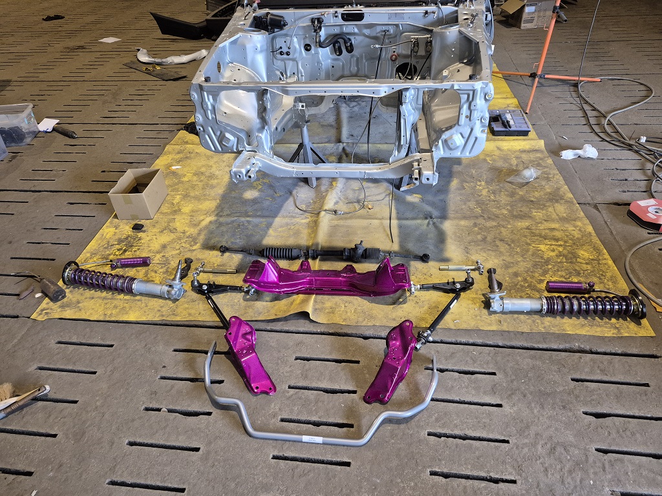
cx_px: 331
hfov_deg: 73.9
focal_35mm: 23
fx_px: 440
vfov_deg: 58.9
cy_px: 248
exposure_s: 1/100
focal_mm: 5.4
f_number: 1.8
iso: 800
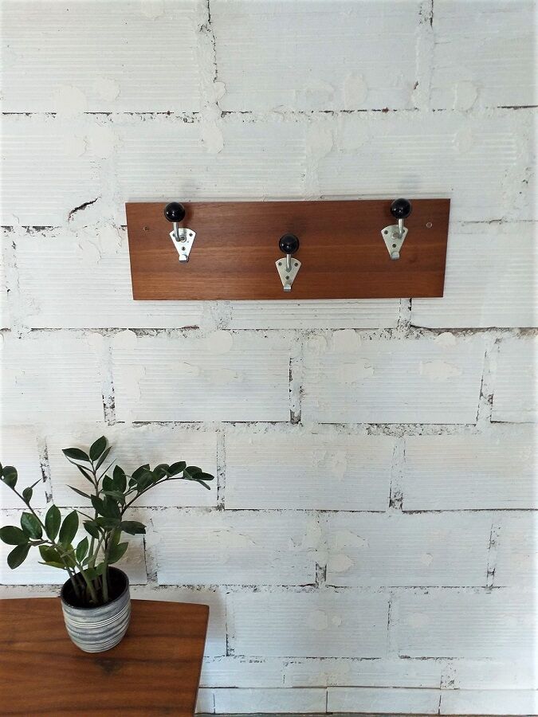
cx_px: 269
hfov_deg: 53.1
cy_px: 358
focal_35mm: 26
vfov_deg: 67.3
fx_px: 539
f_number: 1.9
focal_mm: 3.6
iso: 160
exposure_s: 1/33
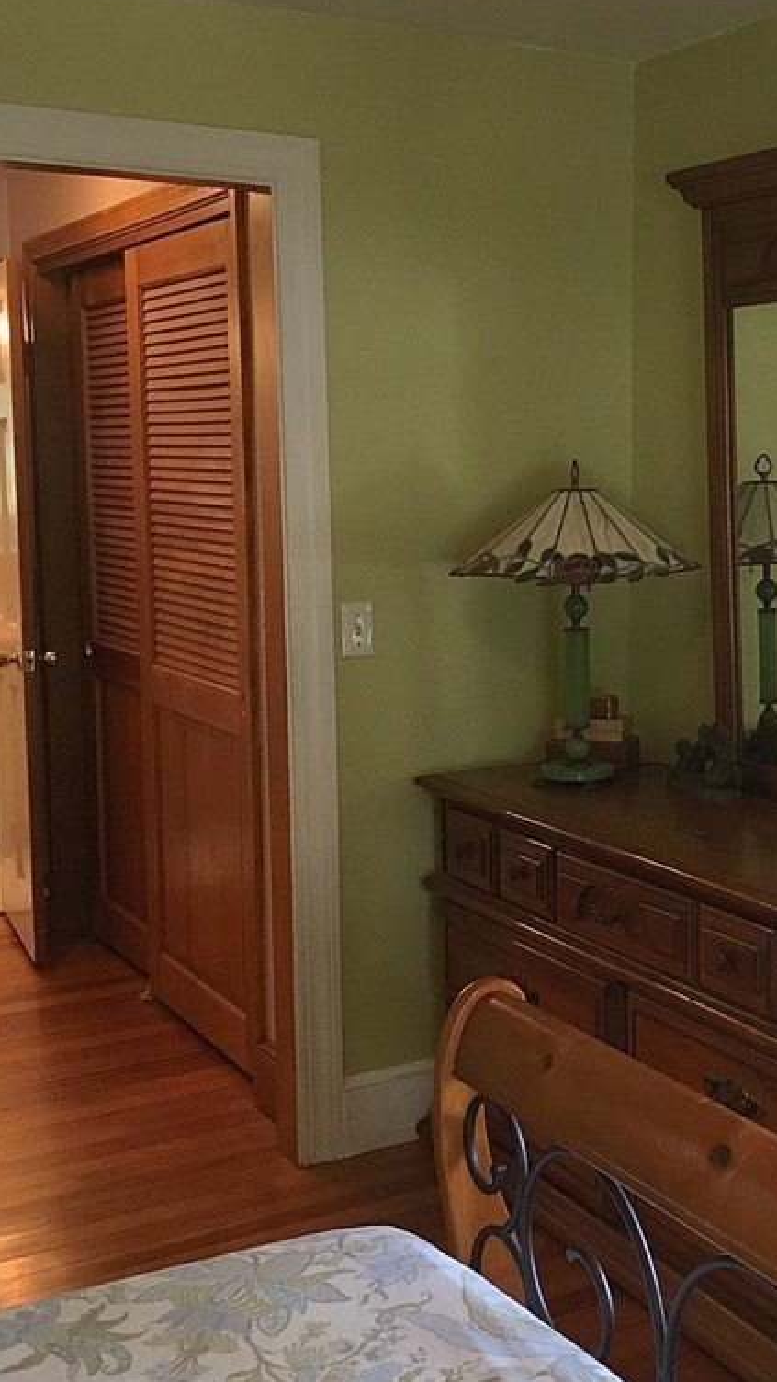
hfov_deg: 26.2
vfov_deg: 47.4
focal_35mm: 43
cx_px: 786
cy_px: 682
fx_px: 1575
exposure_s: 1/30
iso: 125
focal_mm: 4.15
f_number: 2.2
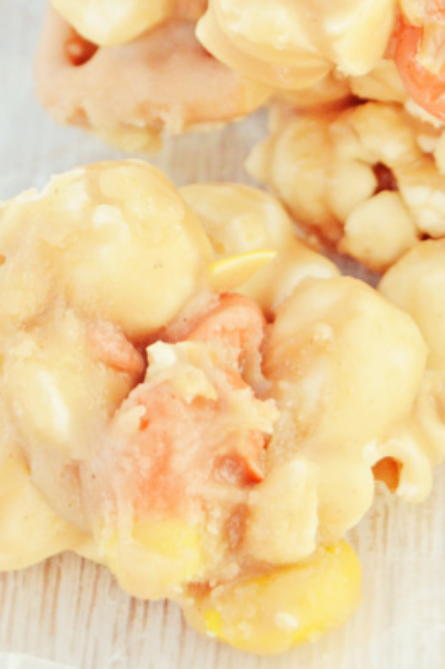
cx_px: 456
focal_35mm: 194
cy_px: 221
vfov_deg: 10.6
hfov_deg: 7.0
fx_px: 3603
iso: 800
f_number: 6.3
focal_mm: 52
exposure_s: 1/640
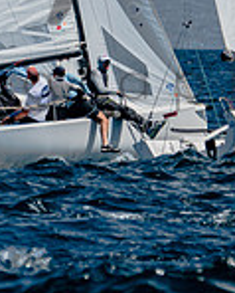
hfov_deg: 1.0
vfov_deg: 1.3
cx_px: 167
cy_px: -64
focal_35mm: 1493
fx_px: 12940
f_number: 5.6
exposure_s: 1/2000
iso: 200
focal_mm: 250
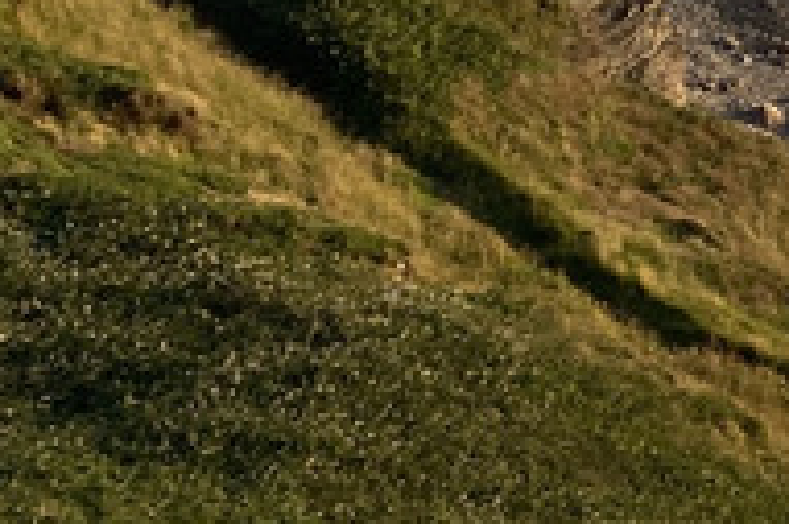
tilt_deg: -4.3
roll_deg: +1.6
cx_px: 1758
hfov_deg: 11.7
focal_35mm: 151
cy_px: -813
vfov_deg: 8.2
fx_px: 3306
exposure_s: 1/1232
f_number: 1.8
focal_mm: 4.25
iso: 32
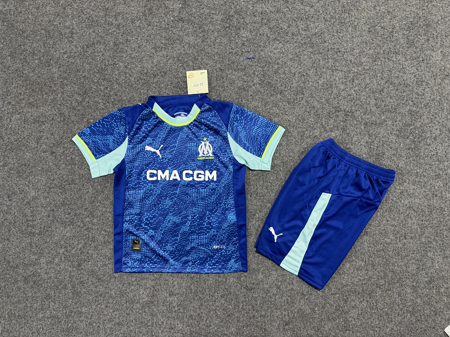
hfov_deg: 71.6
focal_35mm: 24
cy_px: 168
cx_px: 225
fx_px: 312
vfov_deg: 56.8
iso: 200
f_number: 1.78
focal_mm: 6.76
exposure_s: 1/50
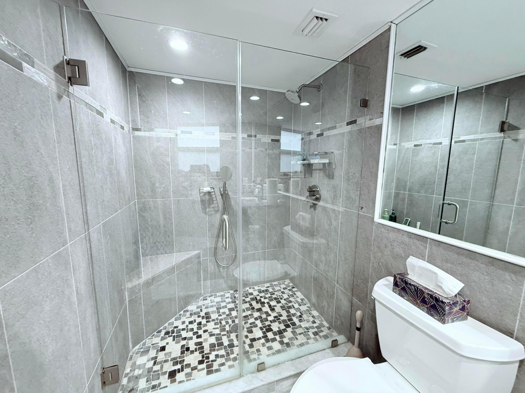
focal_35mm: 14
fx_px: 212
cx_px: 262
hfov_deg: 102.1
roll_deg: -1.1
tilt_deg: -9.7
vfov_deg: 85.7
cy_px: 196
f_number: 2.2
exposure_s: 1/60
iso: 320
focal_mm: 2.22
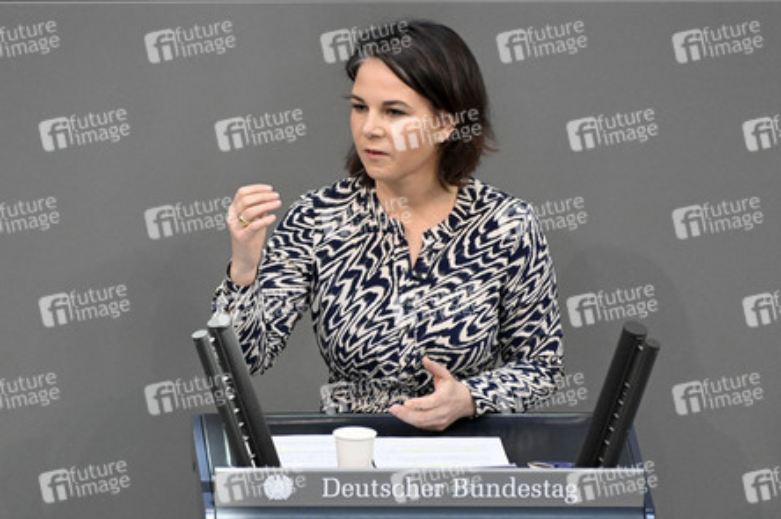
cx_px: 390
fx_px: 11008
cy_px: 262
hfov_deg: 4.1
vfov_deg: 2.7
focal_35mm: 508
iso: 8000
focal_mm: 500
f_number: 5.6
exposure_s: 1/500
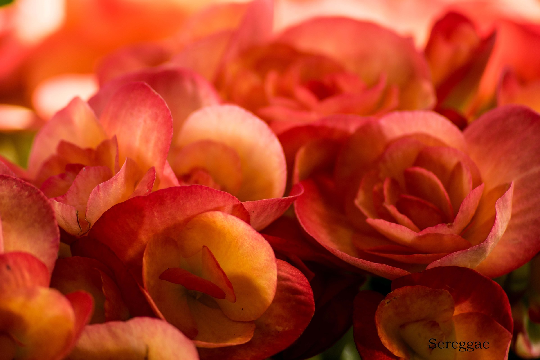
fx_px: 6749
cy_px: 180
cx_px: 270
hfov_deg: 4.6
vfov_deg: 3.1
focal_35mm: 450
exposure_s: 1/250
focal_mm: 300
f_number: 5.6
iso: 100
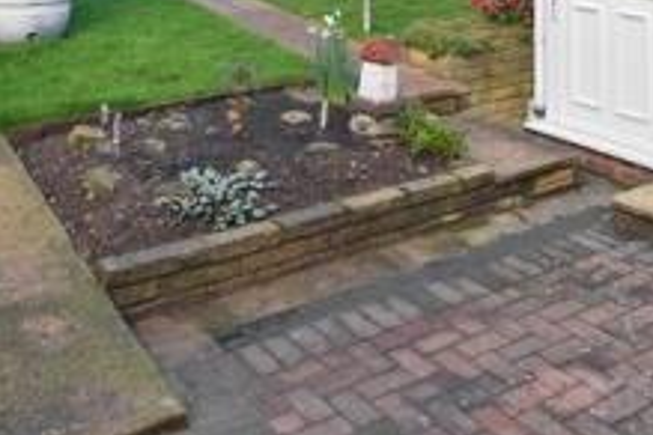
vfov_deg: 25.3
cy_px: -145
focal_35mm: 45
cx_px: 352
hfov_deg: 43.6
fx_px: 816
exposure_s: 1/160
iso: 400
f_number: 11
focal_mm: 10
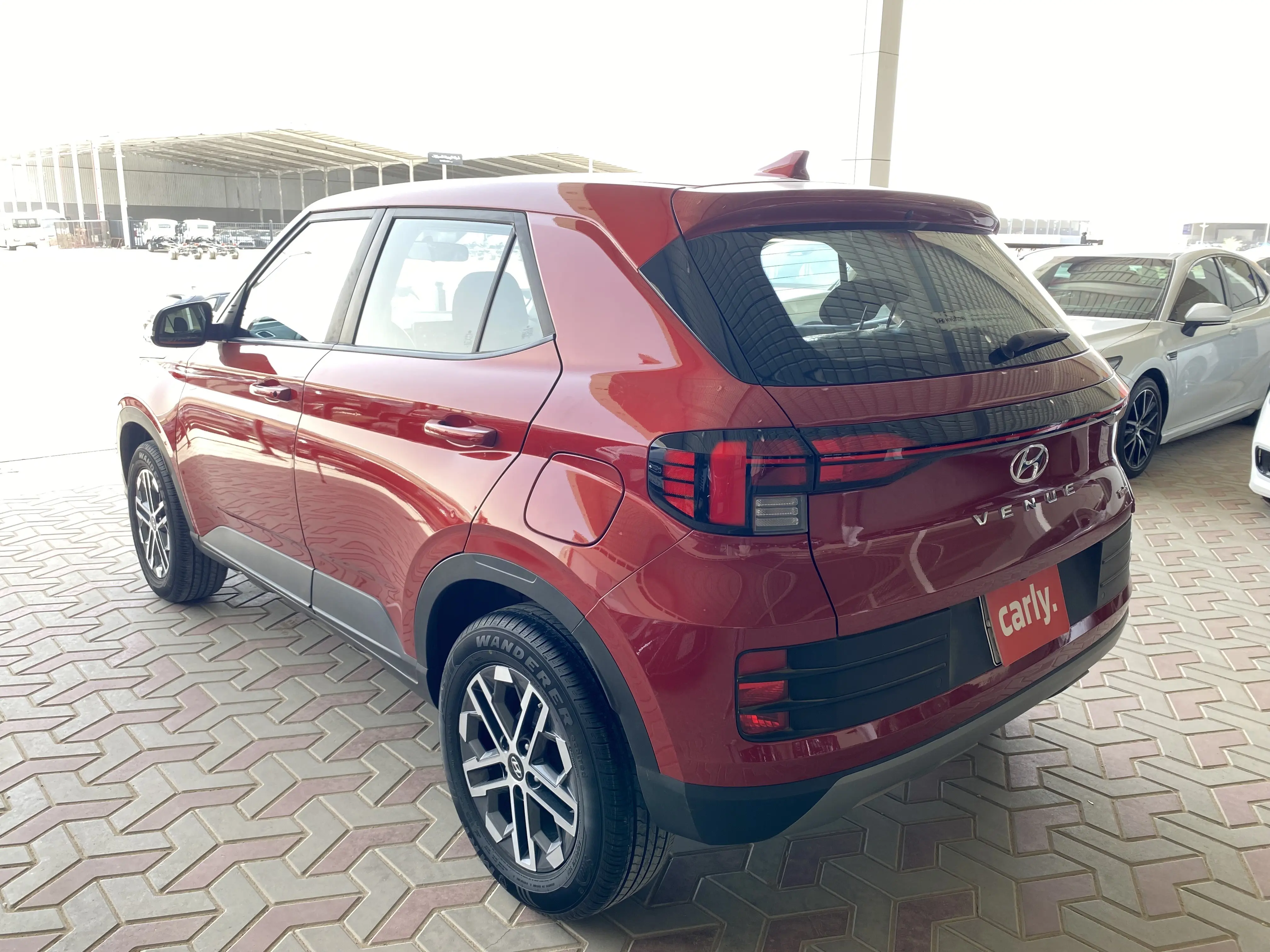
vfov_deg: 53.1
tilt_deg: -12.5
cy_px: 476
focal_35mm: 26
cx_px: 635
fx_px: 954
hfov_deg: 67.3
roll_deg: -0.4
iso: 80
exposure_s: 1/121
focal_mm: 4.25
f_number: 1.8
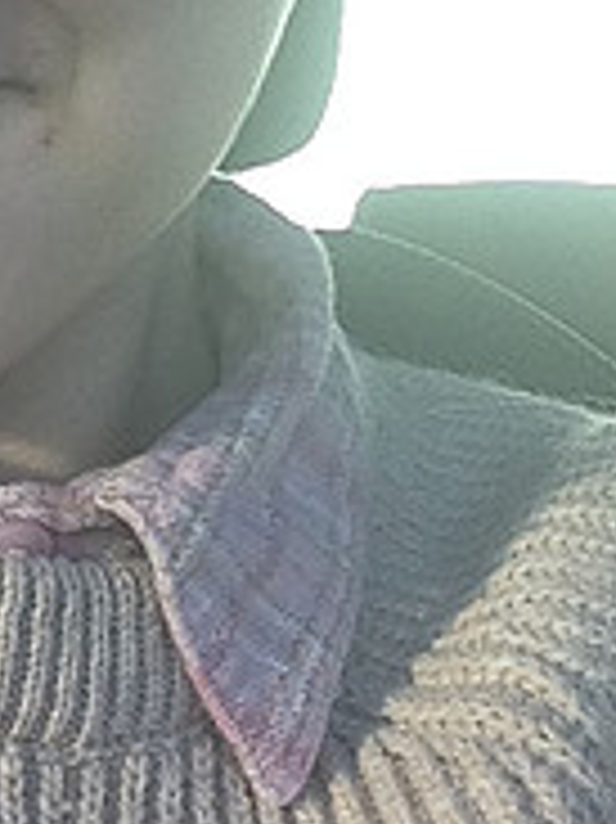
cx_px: -74
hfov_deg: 13.1
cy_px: 0
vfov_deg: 17.3
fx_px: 2637
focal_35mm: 111
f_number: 2.4
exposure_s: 1/150
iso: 32
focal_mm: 2.18
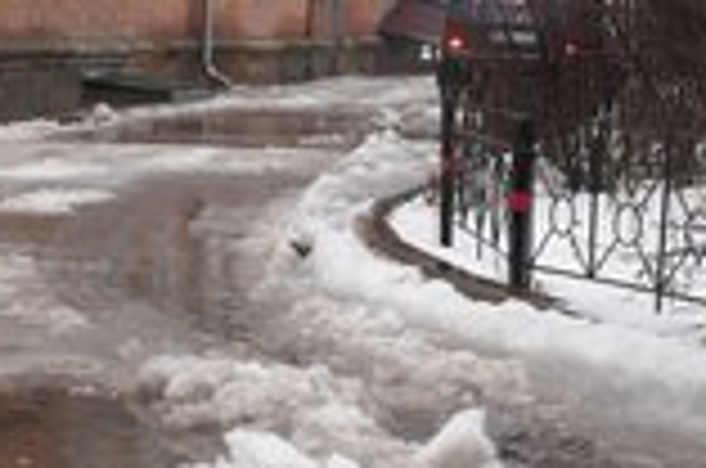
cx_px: -63
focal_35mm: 92
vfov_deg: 14.8
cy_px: 313
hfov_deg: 21.1
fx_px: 1801
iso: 200
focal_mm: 36
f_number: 9
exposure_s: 1/50
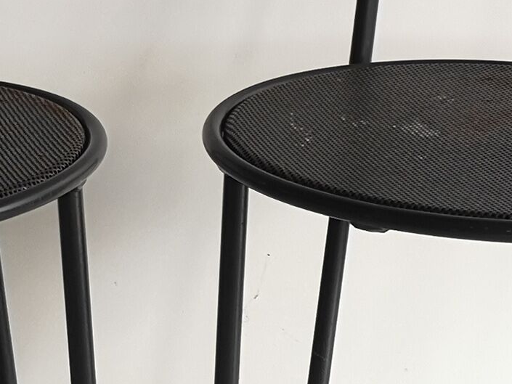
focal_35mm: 152
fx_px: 2249
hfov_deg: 12.9
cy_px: 205
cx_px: 128
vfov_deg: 9.8
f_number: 1.8
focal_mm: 3.95
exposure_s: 1/50
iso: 80
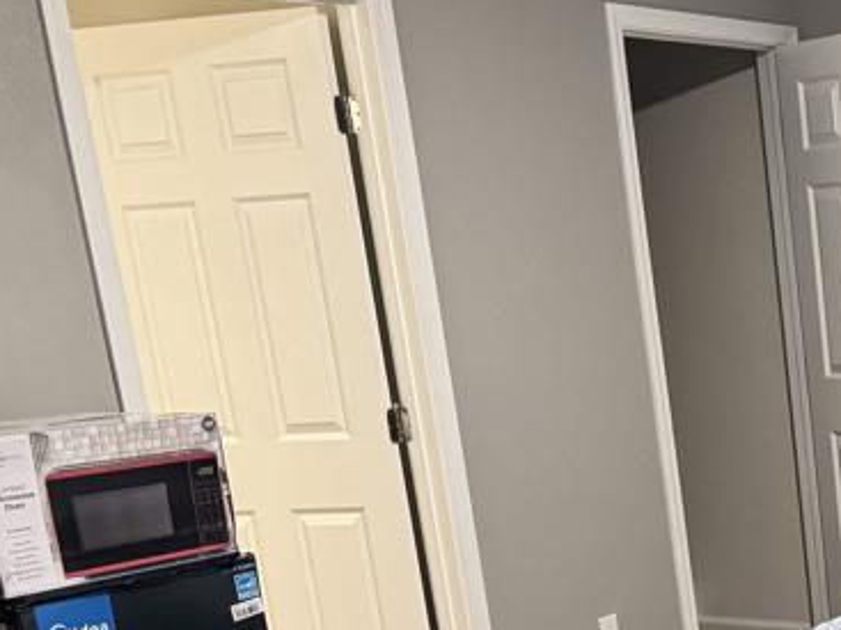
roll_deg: +3.2
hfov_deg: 25.5
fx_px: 1627
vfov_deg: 20.9
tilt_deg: -15.4
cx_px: 1056
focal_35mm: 67
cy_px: 687
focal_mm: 6.76
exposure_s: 1/60
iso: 500
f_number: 1.78
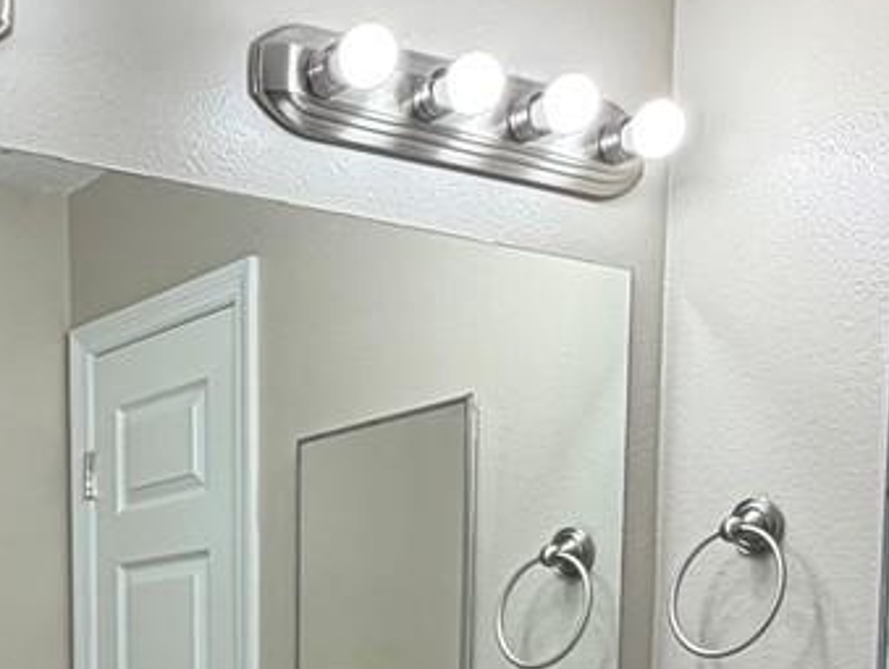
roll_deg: +0.4
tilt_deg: -7.5
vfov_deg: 19.8
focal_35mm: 66
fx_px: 1697
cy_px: 952
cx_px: 16
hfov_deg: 27.8
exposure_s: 1/120
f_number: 2.2
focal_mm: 2.22
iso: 80
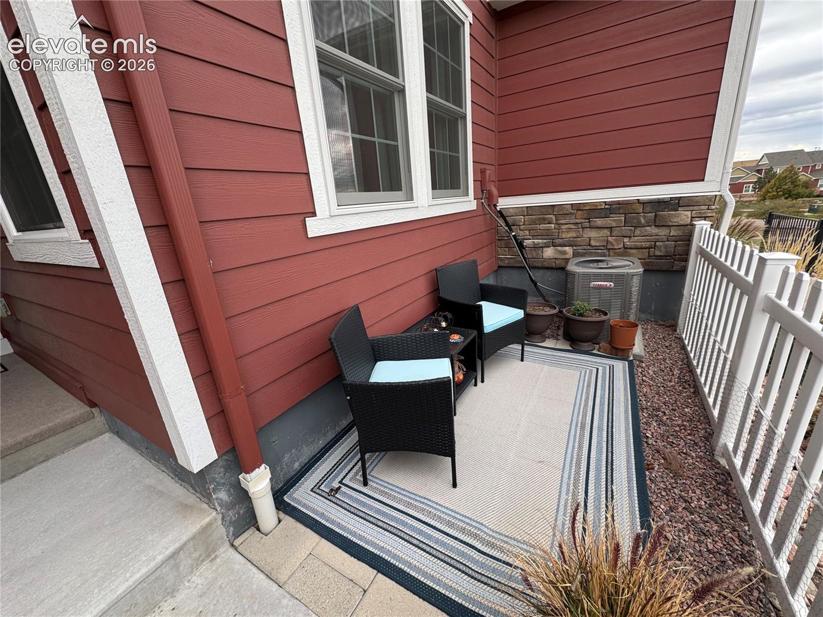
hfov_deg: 102.1
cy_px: 308
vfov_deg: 85.7
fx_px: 333
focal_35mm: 14
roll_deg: +4.7
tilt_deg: -18.6
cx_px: 412
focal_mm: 2.22
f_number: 2.2
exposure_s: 1/166
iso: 40
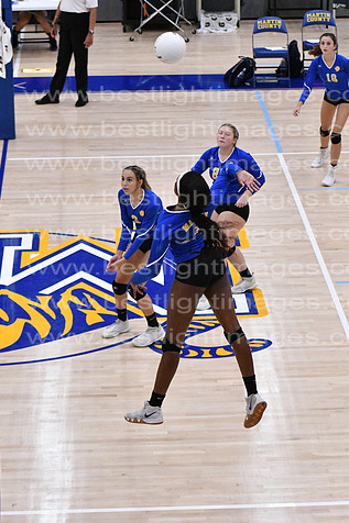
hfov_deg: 10.7
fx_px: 1863
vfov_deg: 16.0
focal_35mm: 128
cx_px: 206
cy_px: 218
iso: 6400
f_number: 3.2
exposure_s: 1/1250
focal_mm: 70
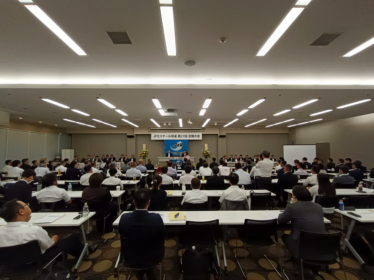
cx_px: 187
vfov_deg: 78.1
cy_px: 140
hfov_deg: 94.5
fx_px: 173
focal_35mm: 16
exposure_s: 1/50
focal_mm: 1.68
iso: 200
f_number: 2.2
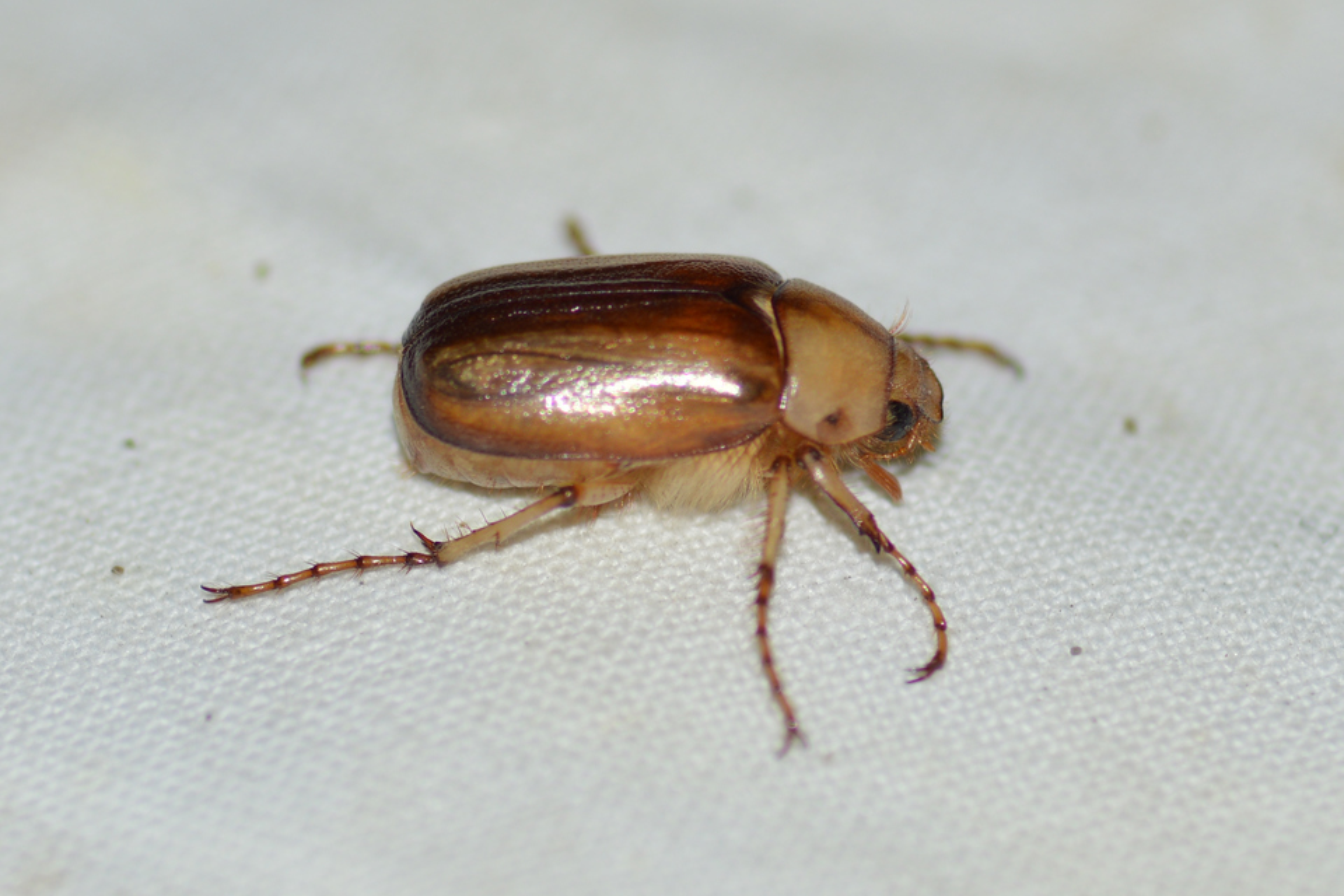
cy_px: 448
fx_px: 5600
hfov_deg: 13.7
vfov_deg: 9.1
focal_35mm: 150
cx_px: 672
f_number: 7.1
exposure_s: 1/200
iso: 100
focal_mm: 100
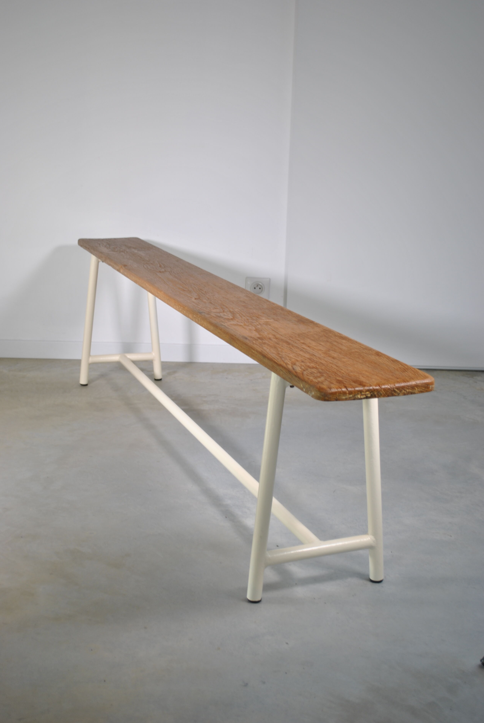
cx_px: 243
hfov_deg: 29.3
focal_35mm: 46
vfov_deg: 42.7
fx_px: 925
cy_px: 362
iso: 100
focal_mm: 30
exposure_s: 1/20
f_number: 4.5
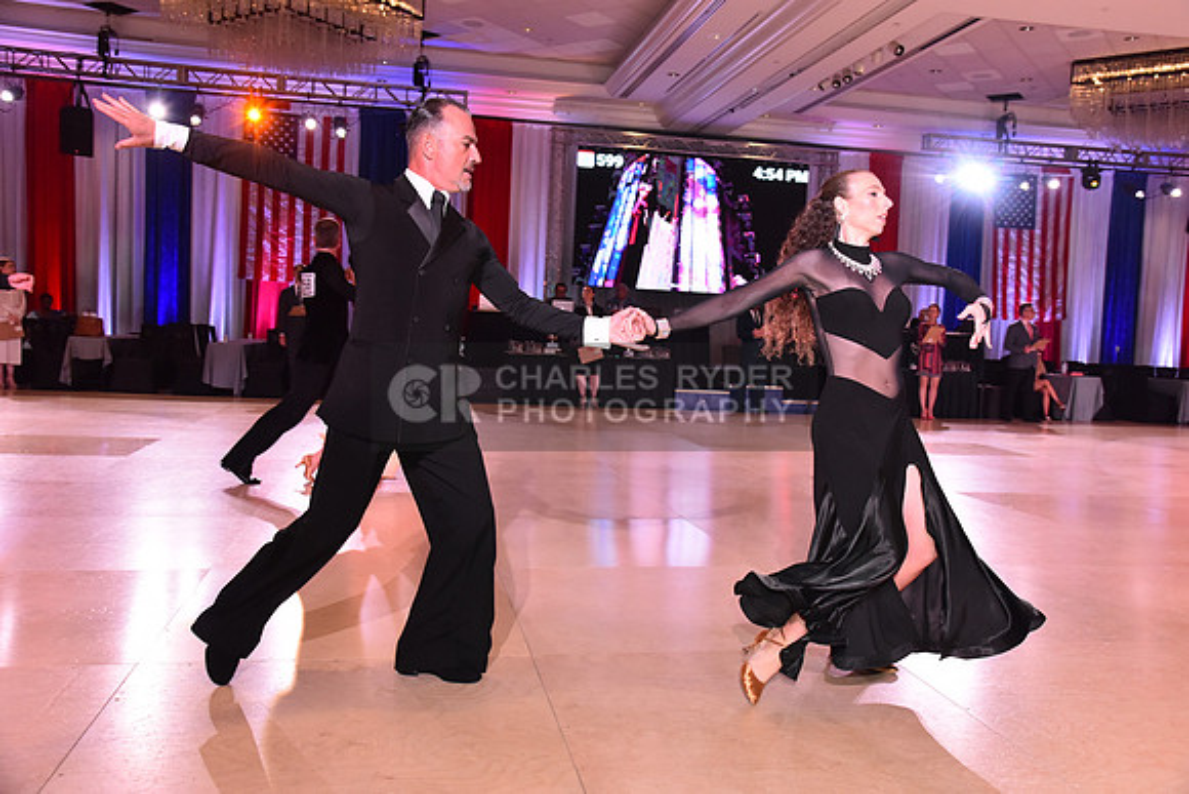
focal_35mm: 31
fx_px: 1024
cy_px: 397
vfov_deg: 42.3
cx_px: 594
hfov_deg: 60.3
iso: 2500
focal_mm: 31
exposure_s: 1/320
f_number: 6.3
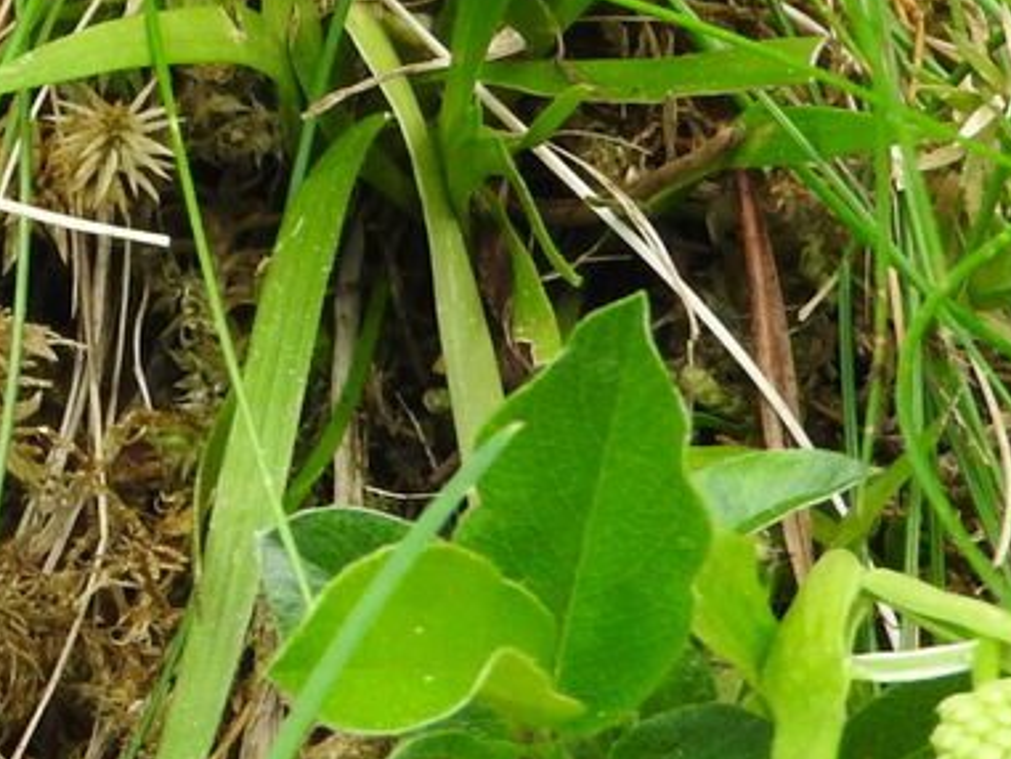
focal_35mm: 231
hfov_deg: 8.3
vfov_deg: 6.4
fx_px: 6749
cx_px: -698
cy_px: -106
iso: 220
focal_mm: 9.9
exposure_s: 1/125
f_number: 4
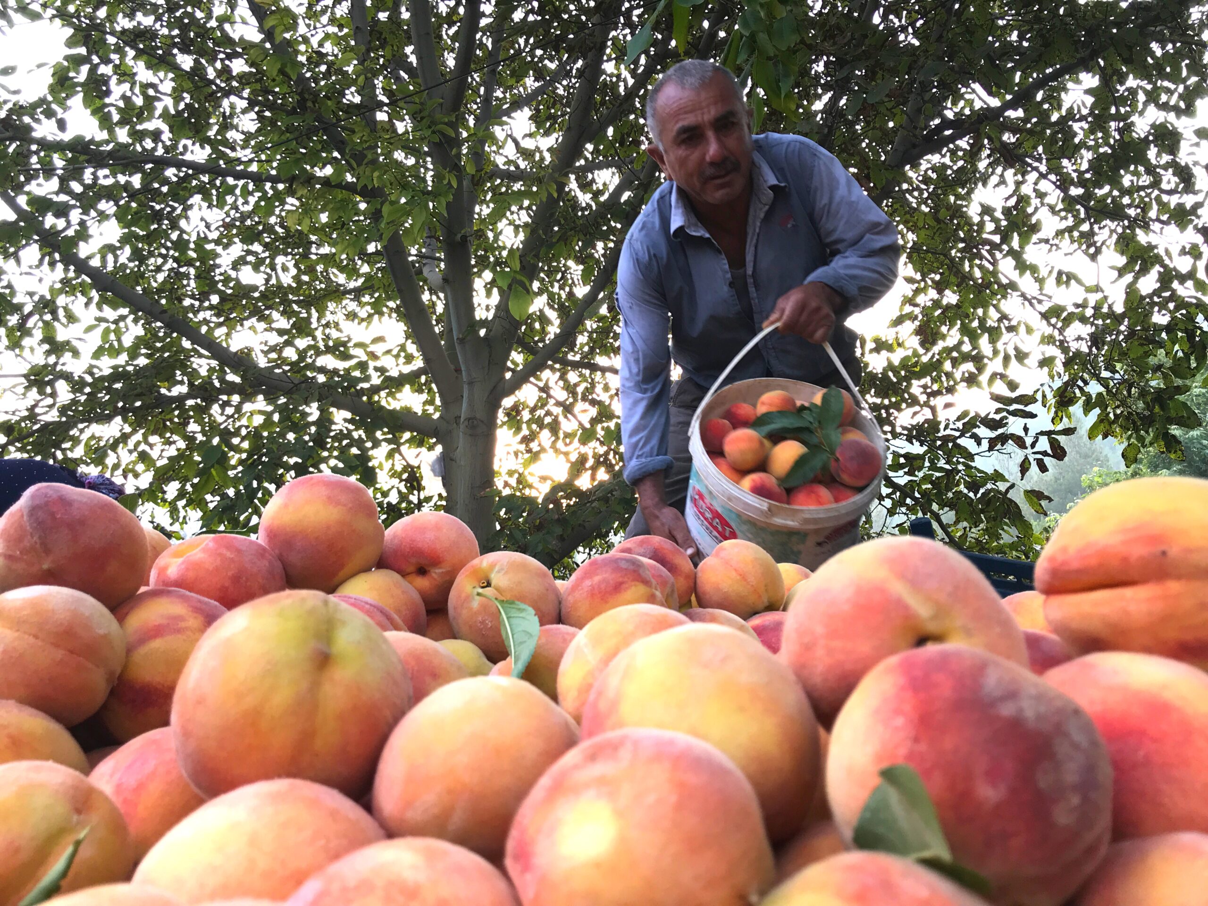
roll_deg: -1.4
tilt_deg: +17.0
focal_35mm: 28
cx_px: 604
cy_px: 453
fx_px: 977
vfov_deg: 49.7
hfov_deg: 63.4
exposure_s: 1/115
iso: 20
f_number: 1.8
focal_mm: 3.99
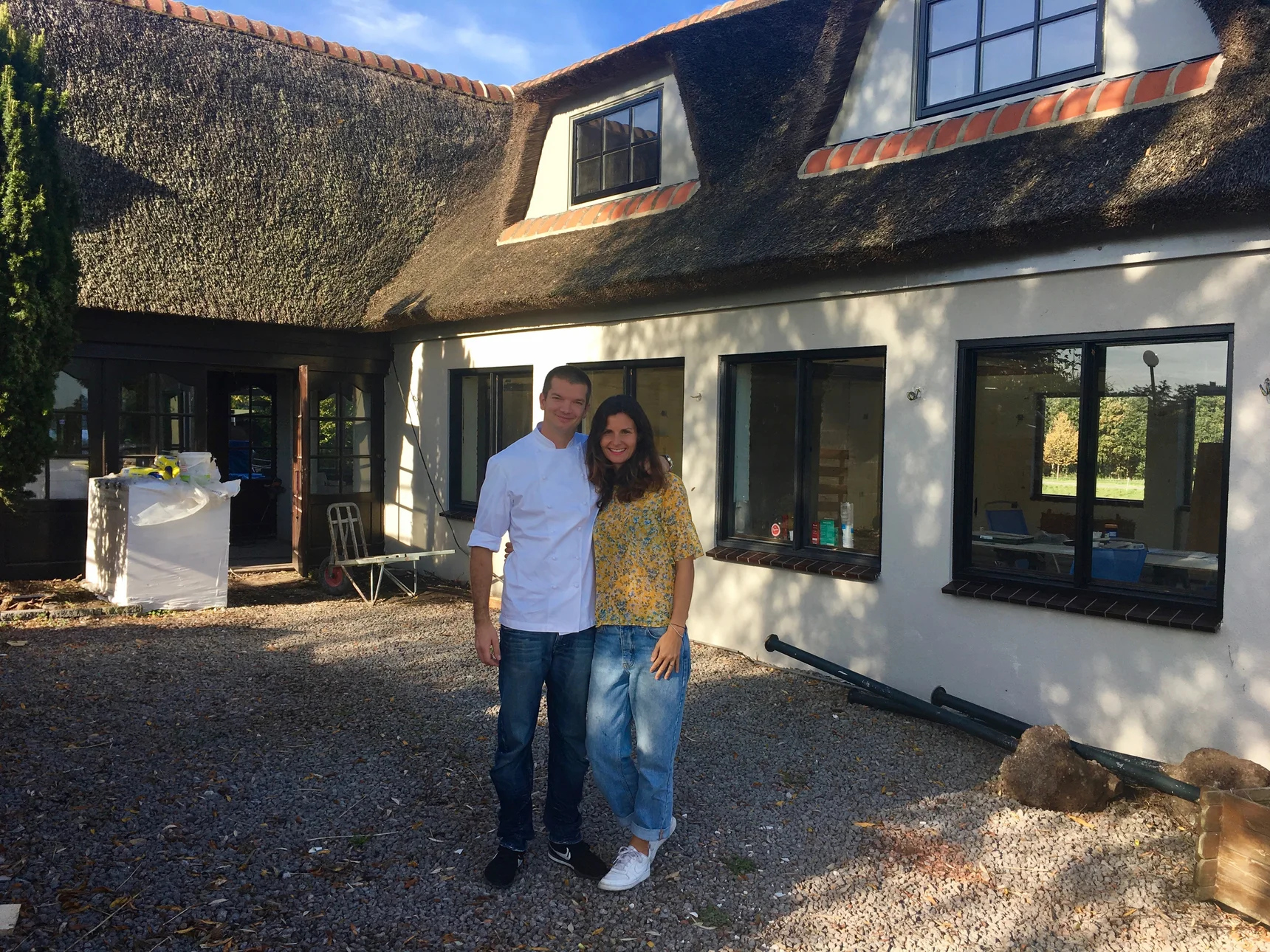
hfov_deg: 61.7
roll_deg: -1.2
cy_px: 476
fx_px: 1064
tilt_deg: -2.7
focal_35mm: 29
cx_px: 635
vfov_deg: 48.2
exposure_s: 1/538
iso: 25
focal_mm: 4.15
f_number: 2.2
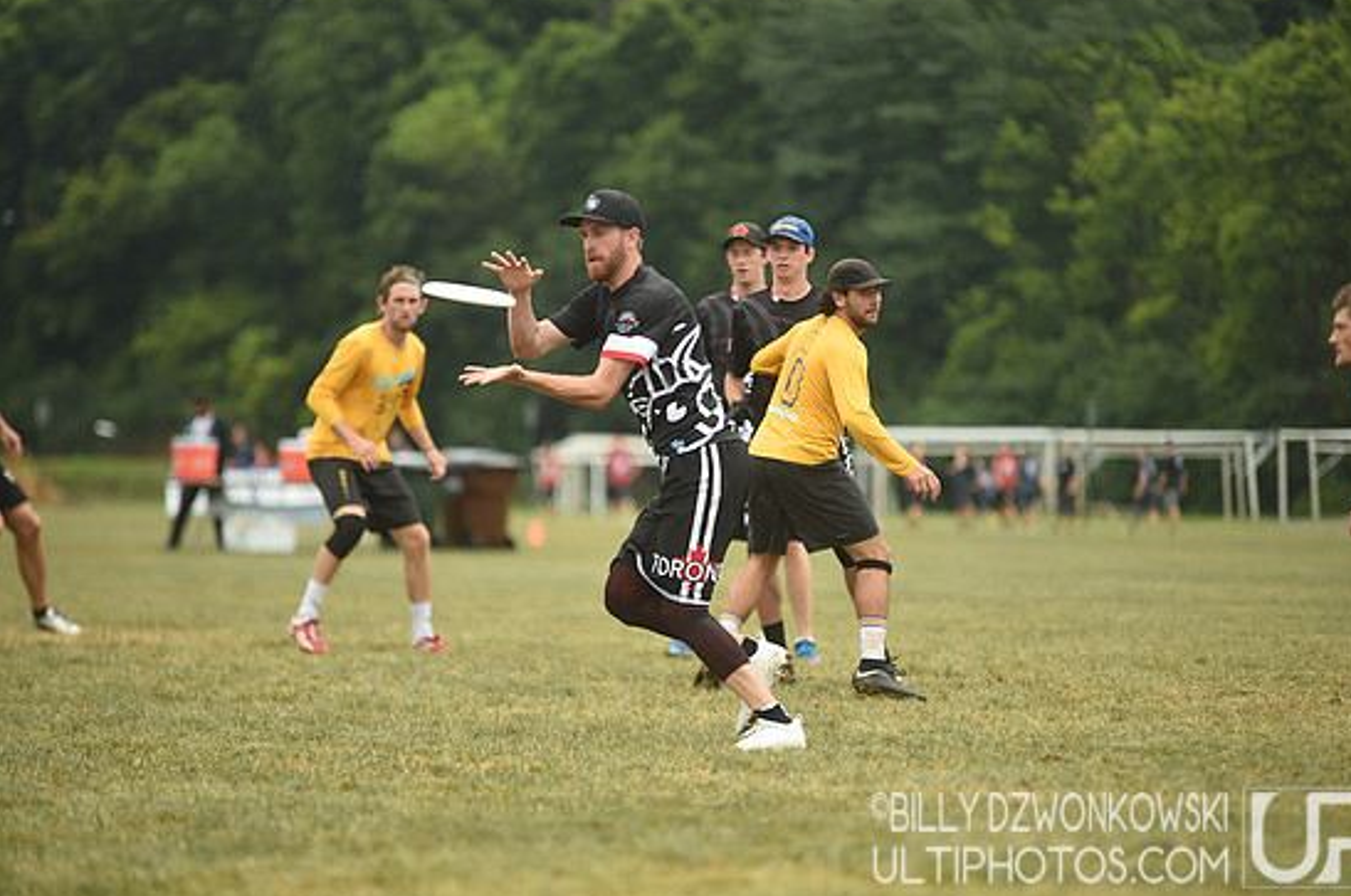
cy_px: 438
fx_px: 7944
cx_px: 714
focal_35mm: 212
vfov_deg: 6.5
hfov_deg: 9.7
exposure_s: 1/1250
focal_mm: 200
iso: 200
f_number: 2.8
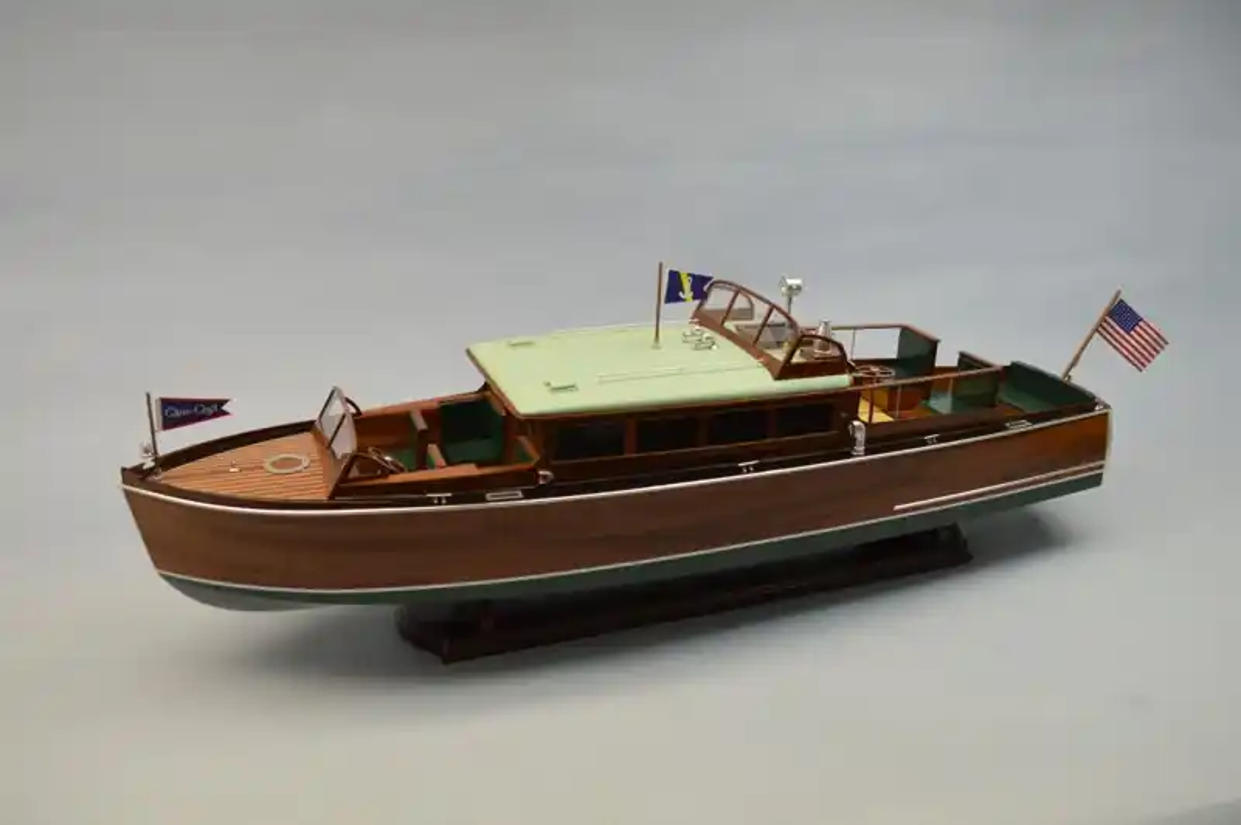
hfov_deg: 62.0
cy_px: 412
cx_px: 620
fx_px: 1033
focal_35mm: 30
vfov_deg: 43.5
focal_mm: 20
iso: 400
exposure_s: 1/125
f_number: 5.6
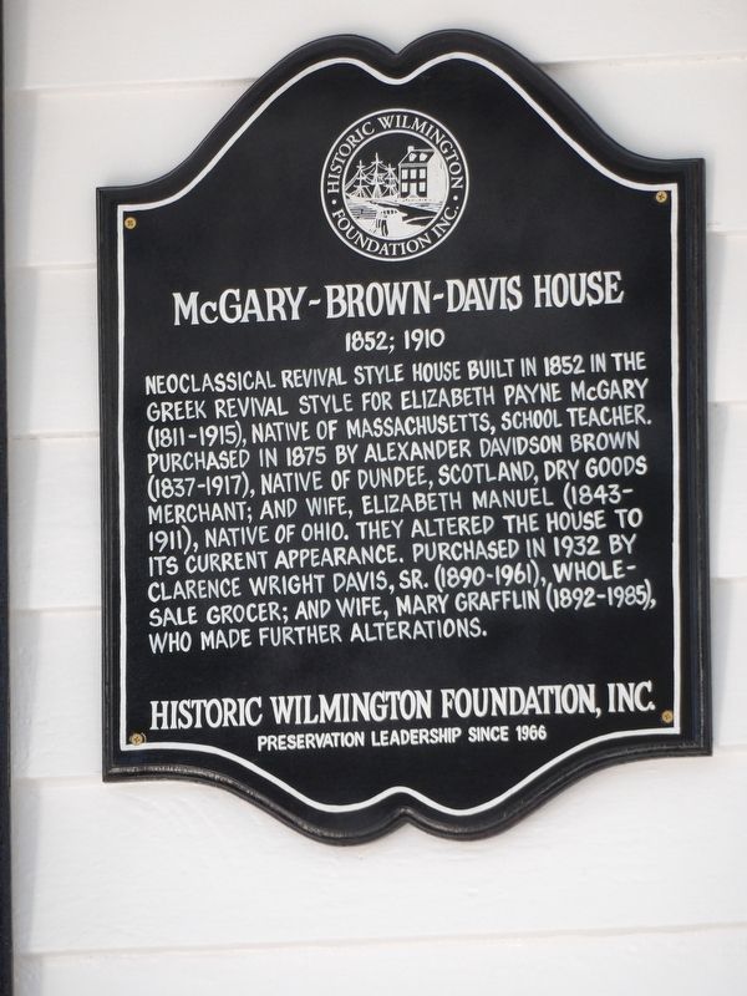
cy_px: 498
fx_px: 27823
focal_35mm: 967
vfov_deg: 2.1
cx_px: 374
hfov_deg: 1.5
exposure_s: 1/74
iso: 200
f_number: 5.3
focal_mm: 173.5
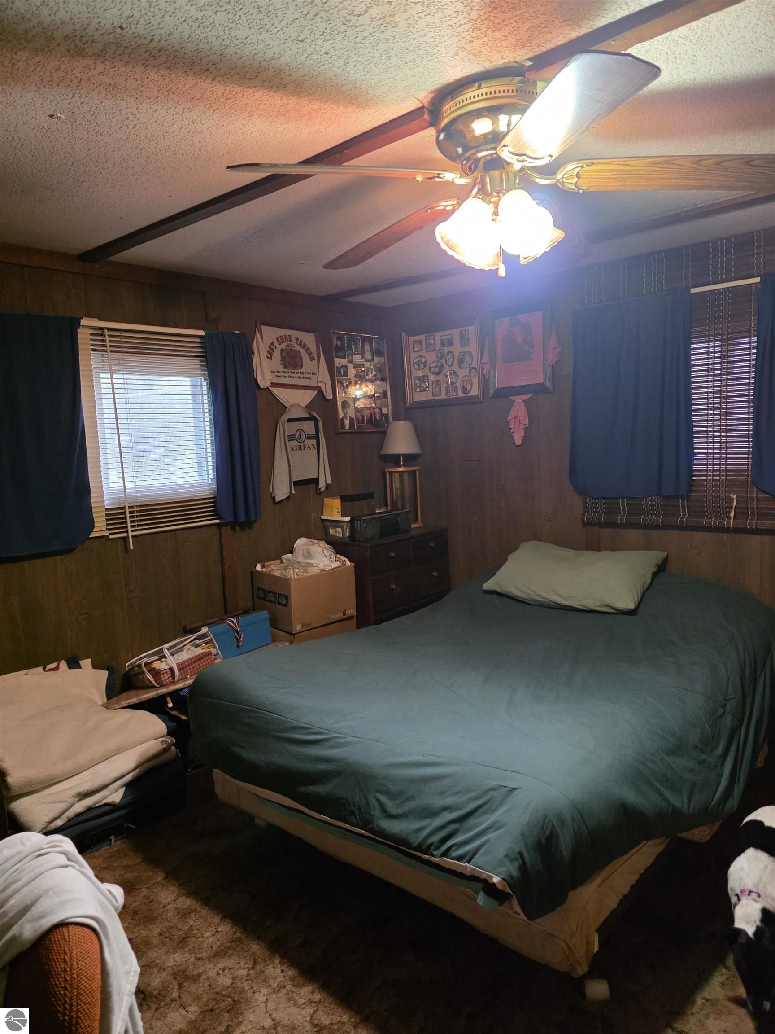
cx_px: 388
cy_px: 517
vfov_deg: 73.9
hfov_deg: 58.9
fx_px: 687
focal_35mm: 23
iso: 1600
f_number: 1.7
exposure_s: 1/120
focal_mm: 6.3
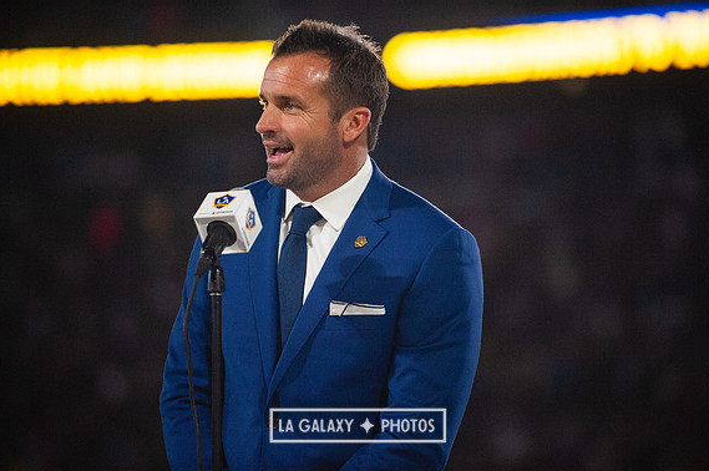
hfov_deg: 10.1
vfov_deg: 6.7
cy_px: 238
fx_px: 4013
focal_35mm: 204
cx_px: 358
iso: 3200
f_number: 2.8
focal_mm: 200
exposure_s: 1/2000
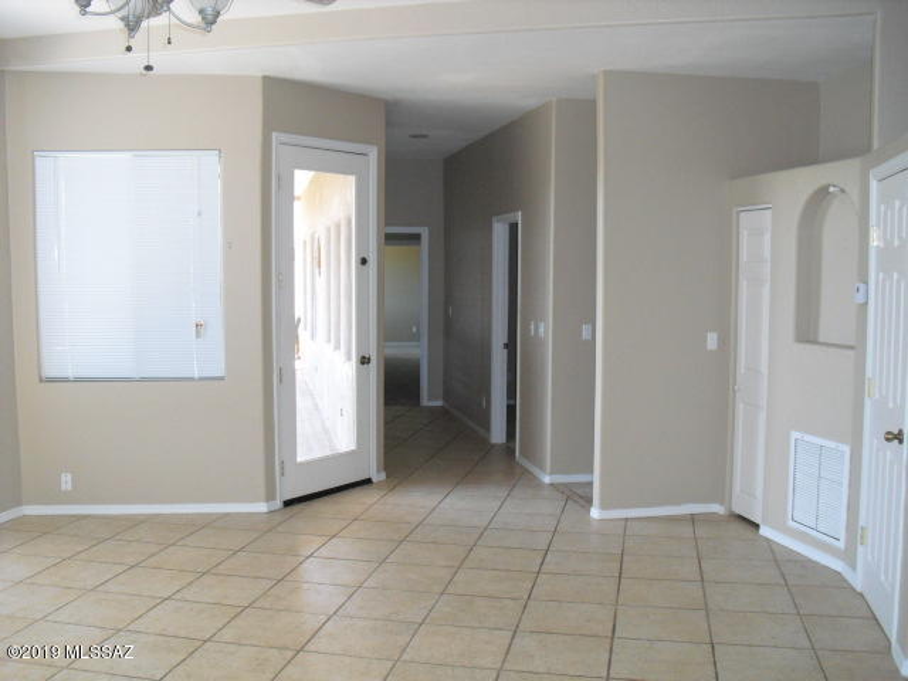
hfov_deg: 51.4
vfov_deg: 39.7
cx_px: 454
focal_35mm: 36
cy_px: 340
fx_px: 944
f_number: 3.1
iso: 400
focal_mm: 6.3
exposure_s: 1/125
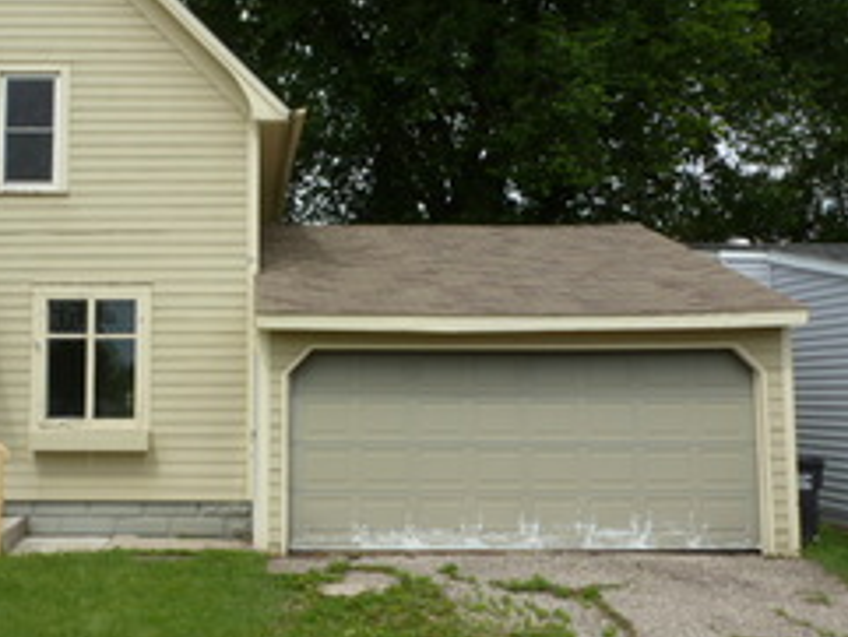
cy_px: 250
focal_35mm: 43
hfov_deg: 42.9
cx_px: 250
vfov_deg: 33.5
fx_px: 1054
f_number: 4
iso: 100
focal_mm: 5.4
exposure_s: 1/500
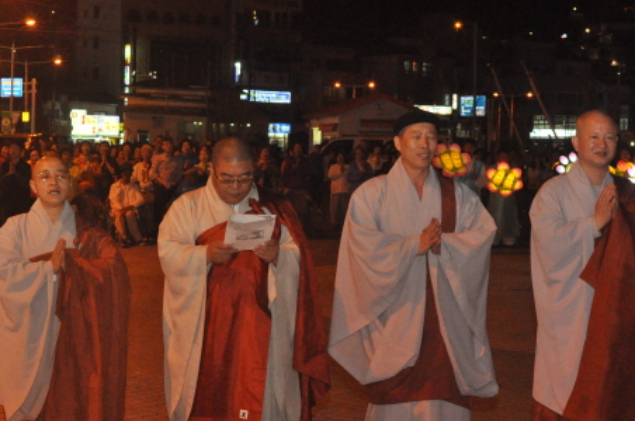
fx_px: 1497
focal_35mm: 85
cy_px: 214
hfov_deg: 23.9
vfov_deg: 16.0
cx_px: 315
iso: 3200
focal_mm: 40
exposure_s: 1/60
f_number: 8
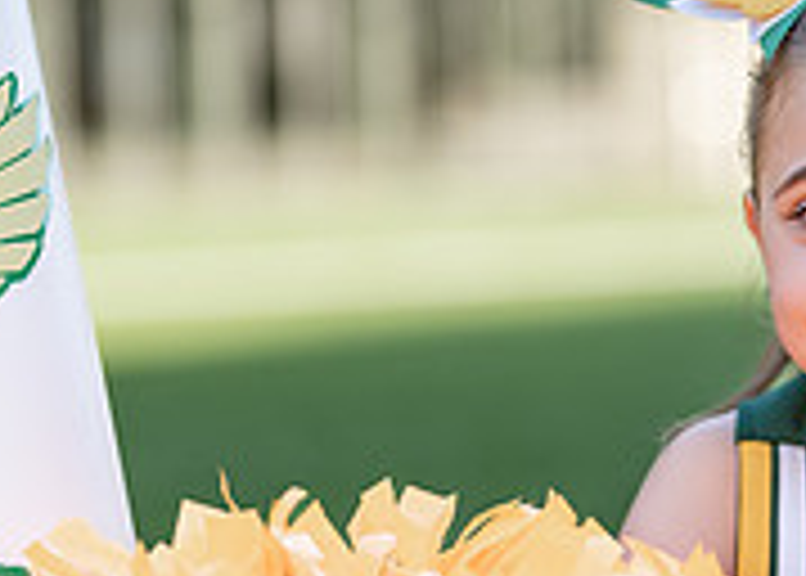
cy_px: 372
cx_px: 846
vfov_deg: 7.4
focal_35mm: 195
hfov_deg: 10.2
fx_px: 4465
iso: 100
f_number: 1.2
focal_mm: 50
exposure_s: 1/1250
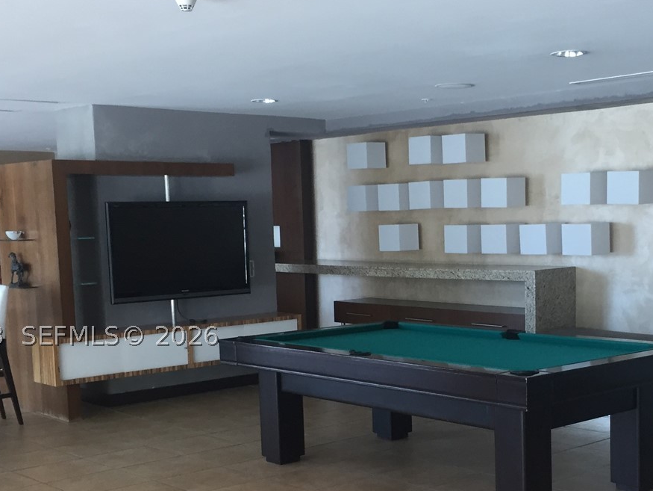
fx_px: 1000
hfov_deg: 35.7
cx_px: 447
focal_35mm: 53
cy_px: 336
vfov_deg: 27.3
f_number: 2.2
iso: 64
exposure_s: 1/30
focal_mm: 4.15
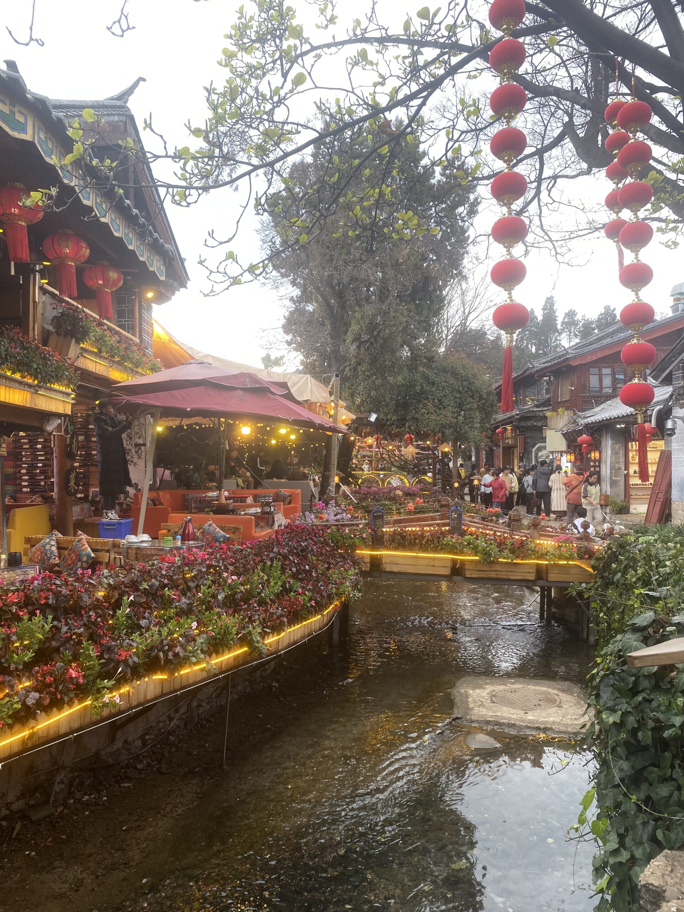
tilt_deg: +0.7
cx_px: 342
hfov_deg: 53.1
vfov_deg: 67.3
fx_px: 685
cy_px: 456
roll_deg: +0.7
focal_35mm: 26
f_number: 1.8
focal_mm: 4.25
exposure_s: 1/100
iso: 32
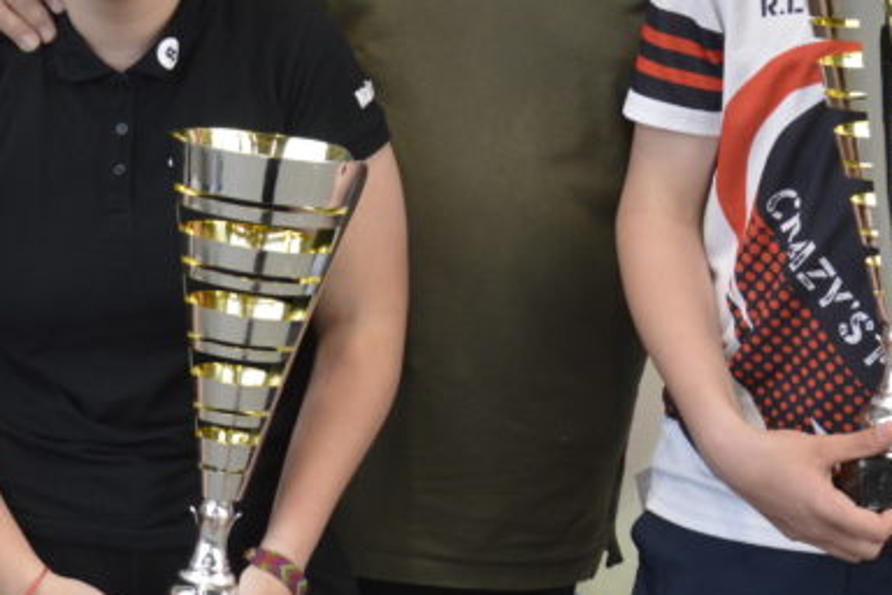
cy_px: 41
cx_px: 574
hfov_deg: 17.0
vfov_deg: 11.3
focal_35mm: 120
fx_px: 2973
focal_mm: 30
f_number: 4.2
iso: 560
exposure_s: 1/60
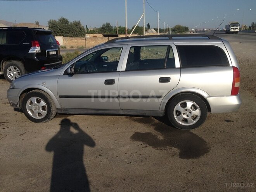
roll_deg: +1.7
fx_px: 244
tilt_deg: -13.7
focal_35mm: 33
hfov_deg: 55.4
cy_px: 96
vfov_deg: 42.9
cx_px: 128
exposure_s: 1/2358
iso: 50
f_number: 2.4
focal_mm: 4.12
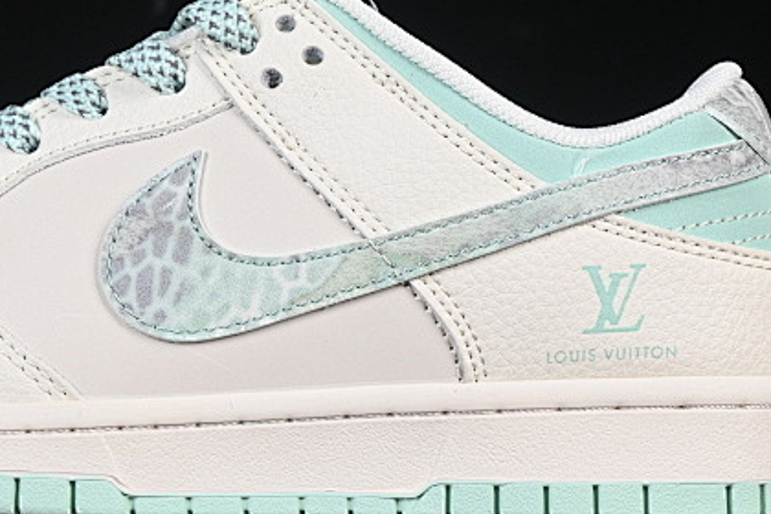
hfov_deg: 10.6
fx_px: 4133
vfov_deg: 7.1
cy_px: 116
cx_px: 145
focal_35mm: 193
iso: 160
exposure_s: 1/80
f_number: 8
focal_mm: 50
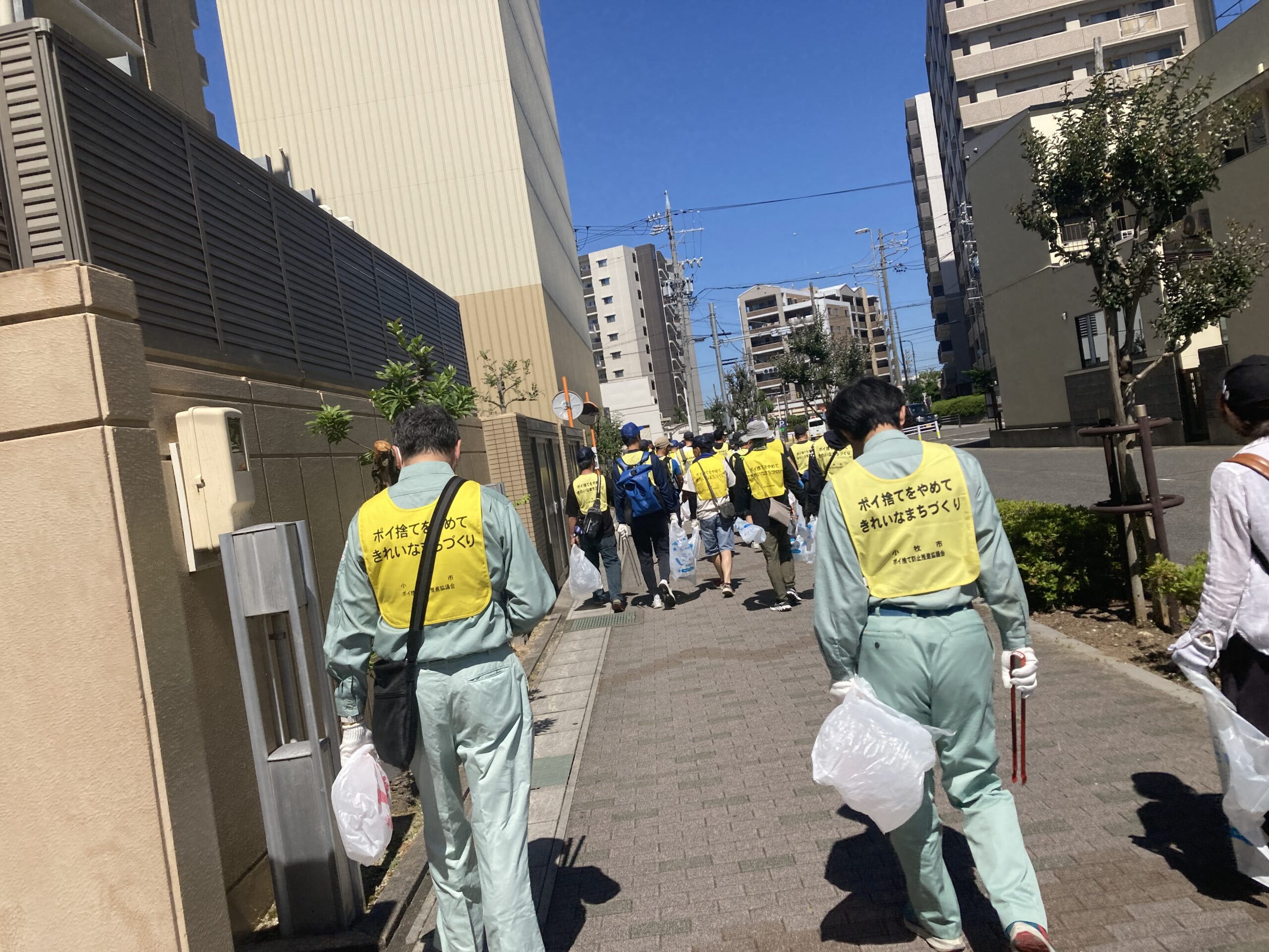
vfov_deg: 49.7
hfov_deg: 63.4
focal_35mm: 28
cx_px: 634
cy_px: 476
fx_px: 1026
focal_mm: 3.99
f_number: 1.8
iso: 20
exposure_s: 1/3247
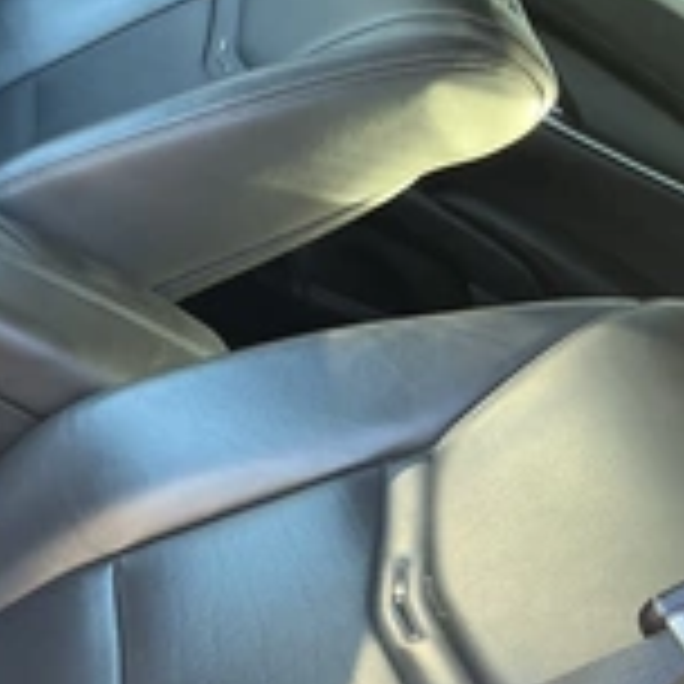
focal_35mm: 65
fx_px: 1453
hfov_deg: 24.7
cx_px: -68
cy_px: 549
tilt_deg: -35.2
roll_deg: -35.2
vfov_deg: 26.0
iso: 100
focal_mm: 3
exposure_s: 1/60
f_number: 1.8
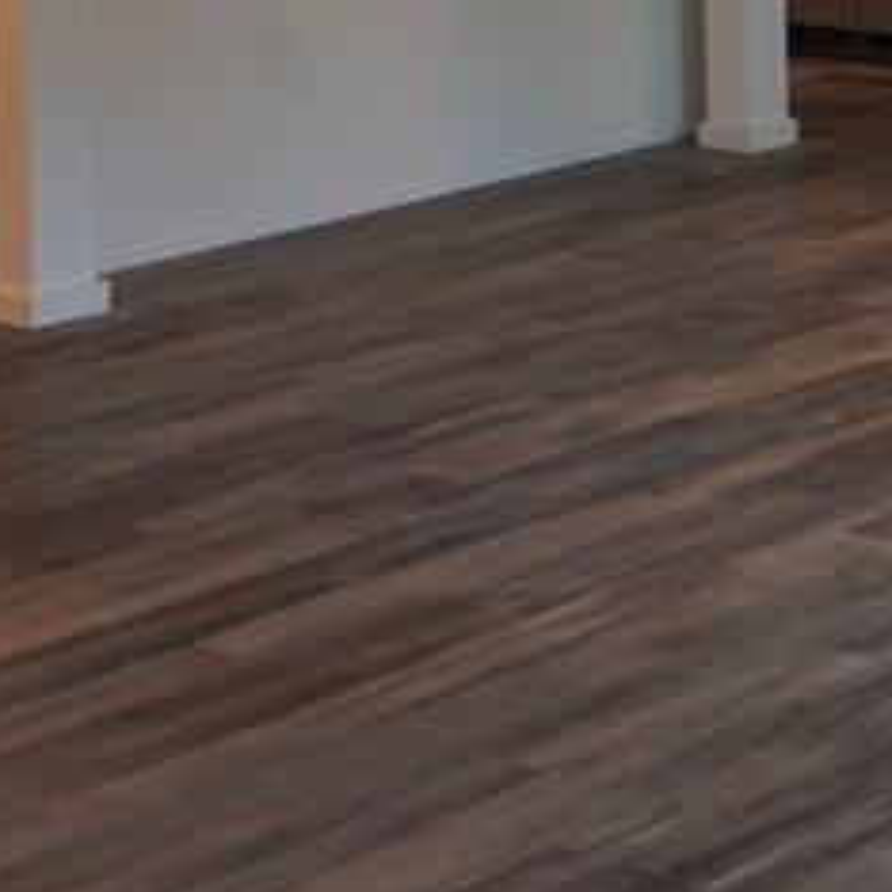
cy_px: -290
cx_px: 1811
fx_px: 3149
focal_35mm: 108
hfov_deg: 13.6
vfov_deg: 15.3
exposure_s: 1/60
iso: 400
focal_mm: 29
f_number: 4
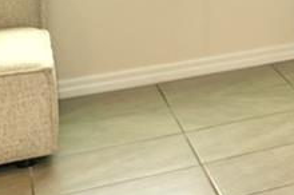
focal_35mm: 102
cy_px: -126
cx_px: 926
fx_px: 832
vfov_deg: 12.5
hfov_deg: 10.8
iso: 400
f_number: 4
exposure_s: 1/200
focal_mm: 14
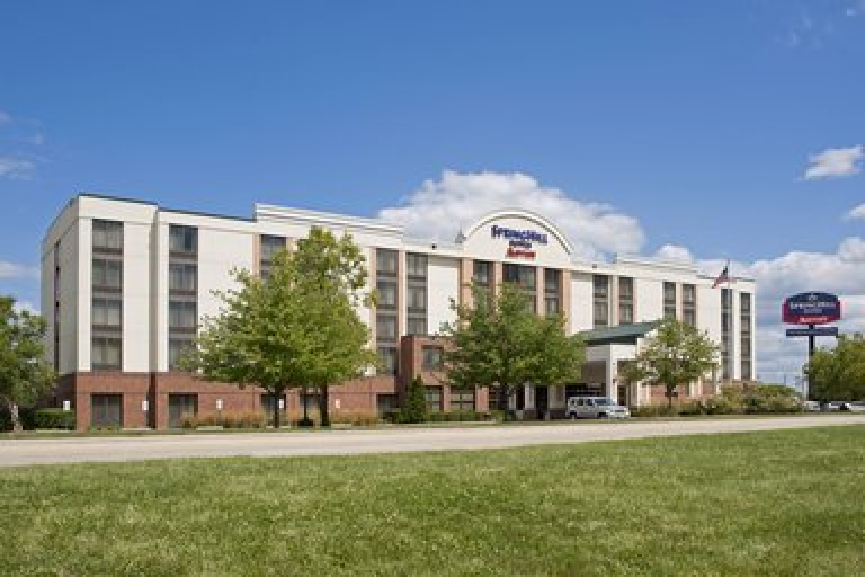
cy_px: 288
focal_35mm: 31
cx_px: 432
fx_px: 745
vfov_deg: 42.3
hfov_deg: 60.3
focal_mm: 31
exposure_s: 1/400
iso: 200
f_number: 10
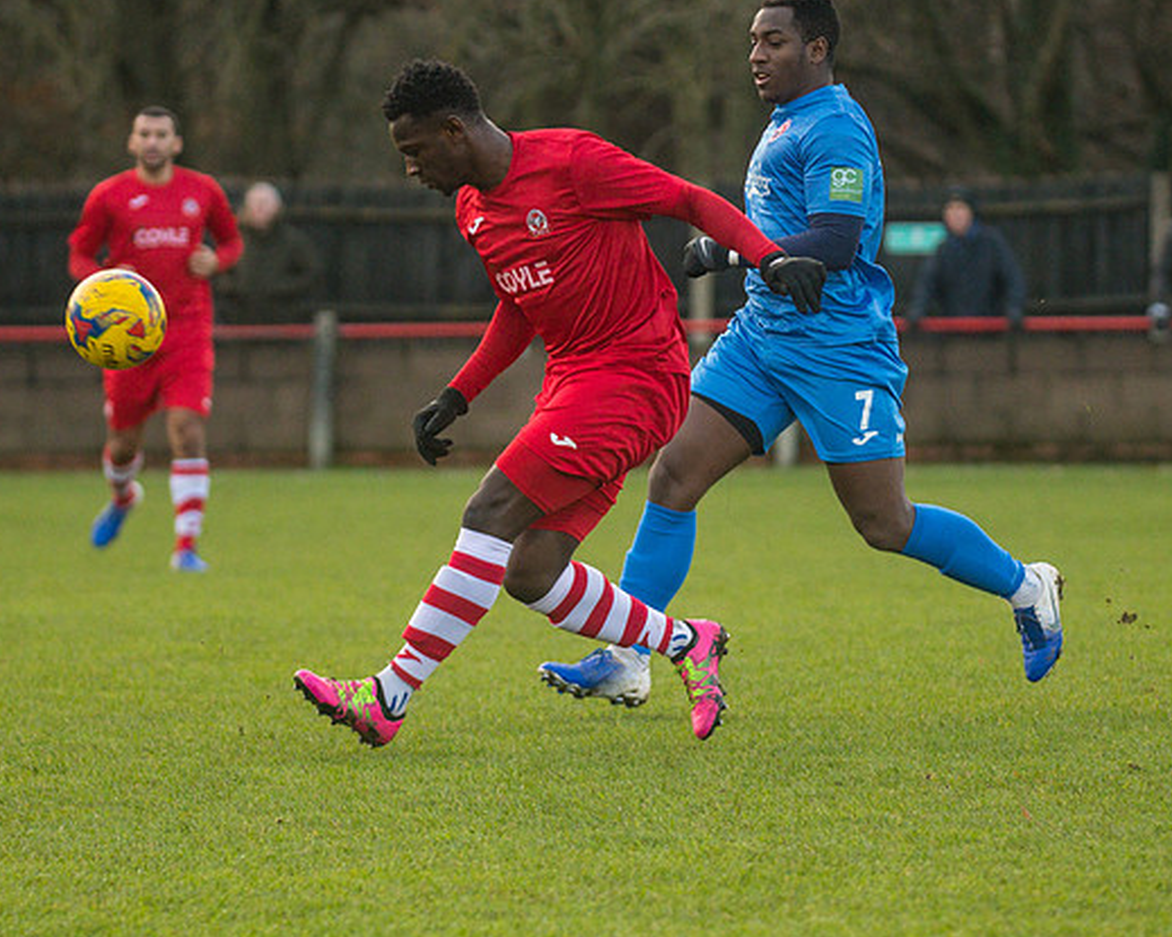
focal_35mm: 308
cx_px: 584
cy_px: 449
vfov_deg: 5.0
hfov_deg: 6.3
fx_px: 10681
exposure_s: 1/2000
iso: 2000
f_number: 2.8
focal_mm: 155
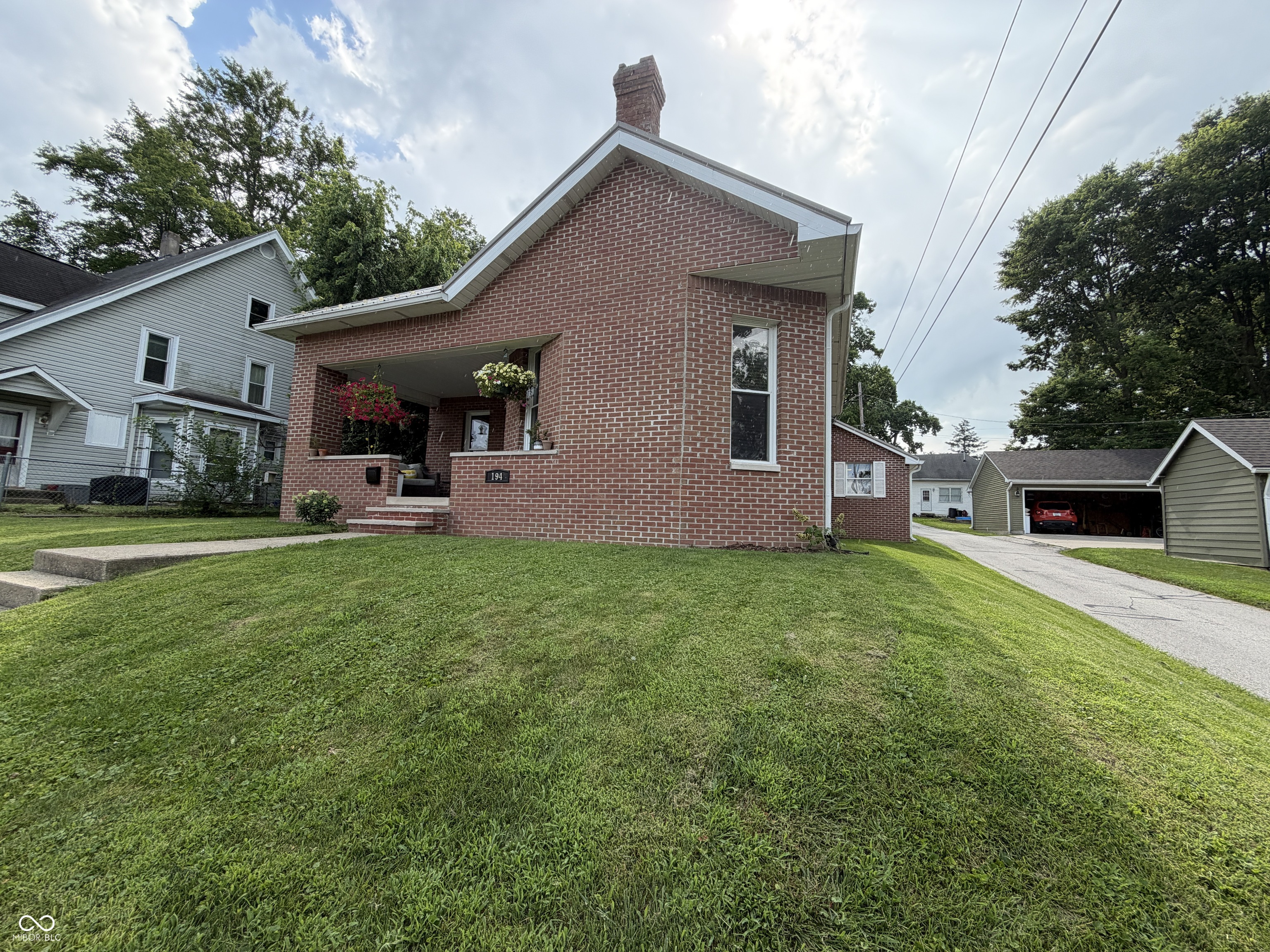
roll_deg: -1.6
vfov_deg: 85.7
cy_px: 476
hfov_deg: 102.1
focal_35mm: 14
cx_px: 635
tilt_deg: +4.5
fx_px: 514
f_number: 2.2
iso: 40
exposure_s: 1/540
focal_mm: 2.22
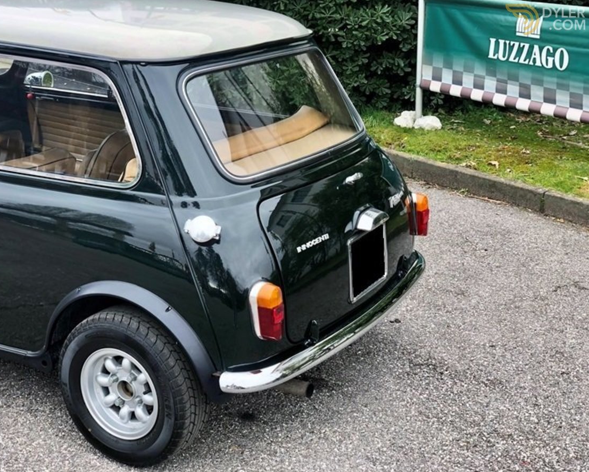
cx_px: 271
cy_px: 238
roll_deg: -1.7
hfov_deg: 34.1
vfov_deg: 27.6
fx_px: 959
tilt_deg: -18.2
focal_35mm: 55
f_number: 2.4
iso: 20
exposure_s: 1/30
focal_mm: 6
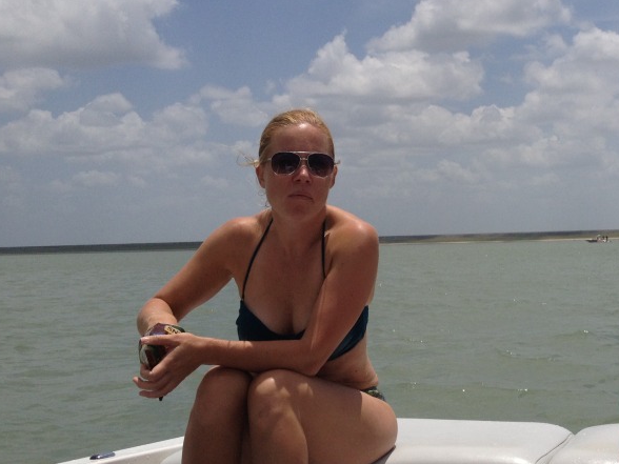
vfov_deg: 24.0
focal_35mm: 61
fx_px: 1091
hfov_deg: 30.7
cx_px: 513
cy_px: 229
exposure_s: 1/4255
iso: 50
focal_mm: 4.28
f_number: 2.4
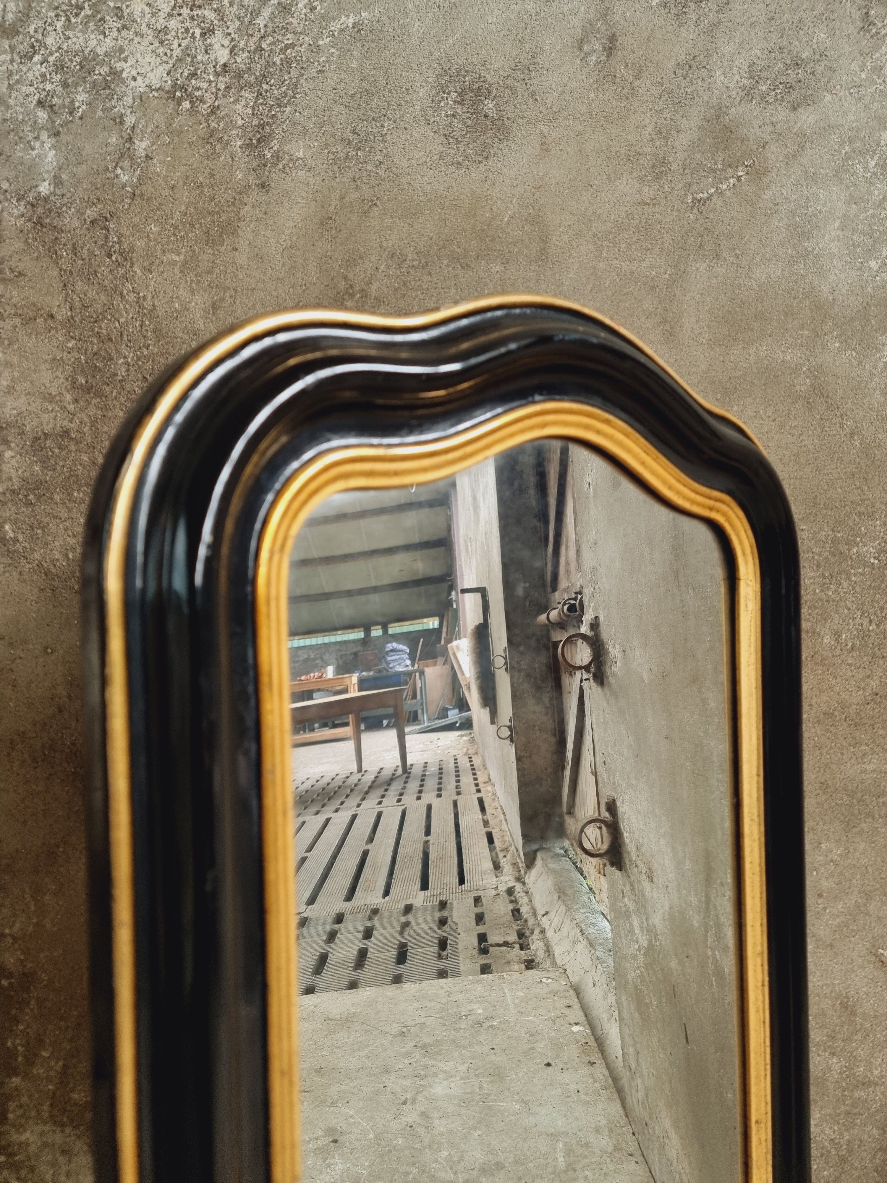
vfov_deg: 71.6
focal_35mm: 24
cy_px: 592
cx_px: 444
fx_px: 820
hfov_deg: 56.8
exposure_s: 1/100
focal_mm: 6.7
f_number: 1.8
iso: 160
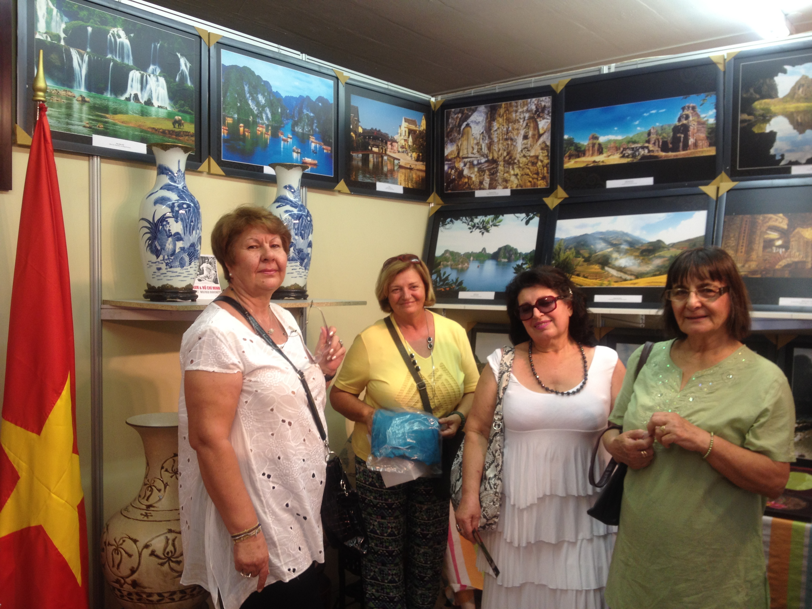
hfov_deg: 52.6
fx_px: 821
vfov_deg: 40.7
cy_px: 304
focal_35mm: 35
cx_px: 406
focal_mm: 4.28
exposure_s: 1/30
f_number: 2.4
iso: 80
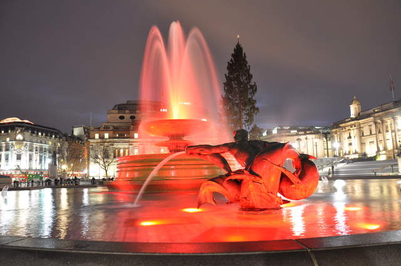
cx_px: 200
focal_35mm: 27
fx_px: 300
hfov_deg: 67.4
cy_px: 133
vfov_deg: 47.8
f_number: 5.6
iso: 640
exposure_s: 1.6
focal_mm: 18
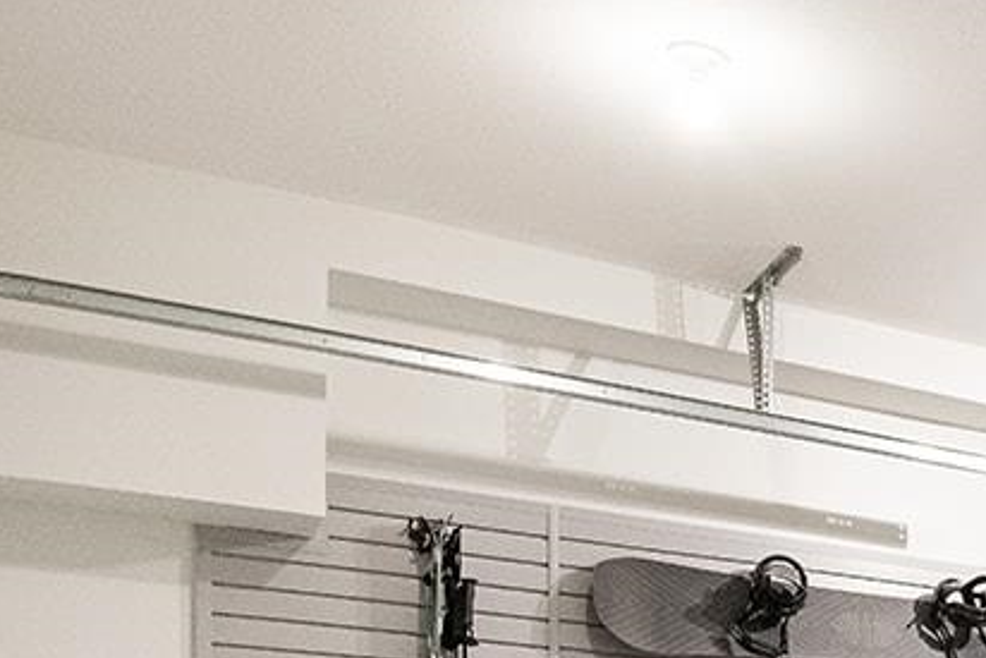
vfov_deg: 18.5
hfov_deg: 24.7
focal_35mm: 66
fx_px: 1808
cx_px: 1417
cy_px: 963
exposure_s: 1/15
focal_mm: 17
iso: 2000
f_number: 11
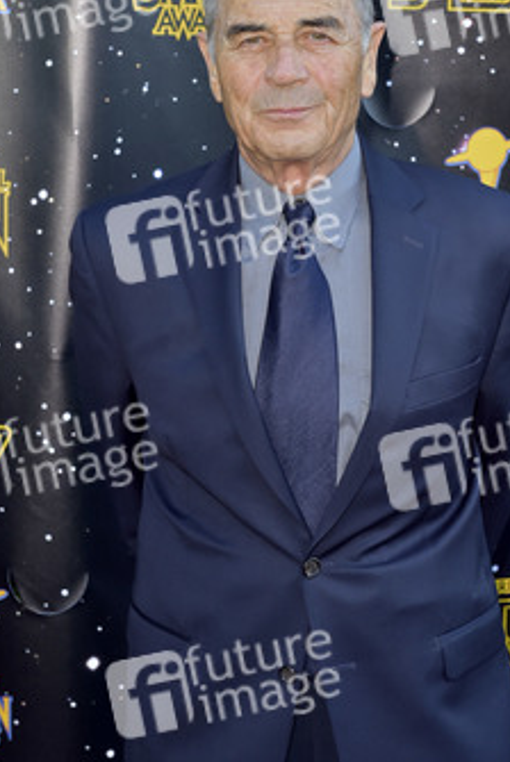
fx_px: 1569
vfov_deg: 27.3
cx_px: 290
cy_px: 343
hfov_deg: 18.5
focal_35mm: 74
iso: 500
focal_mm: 62
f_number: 6.3
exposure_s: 1/320
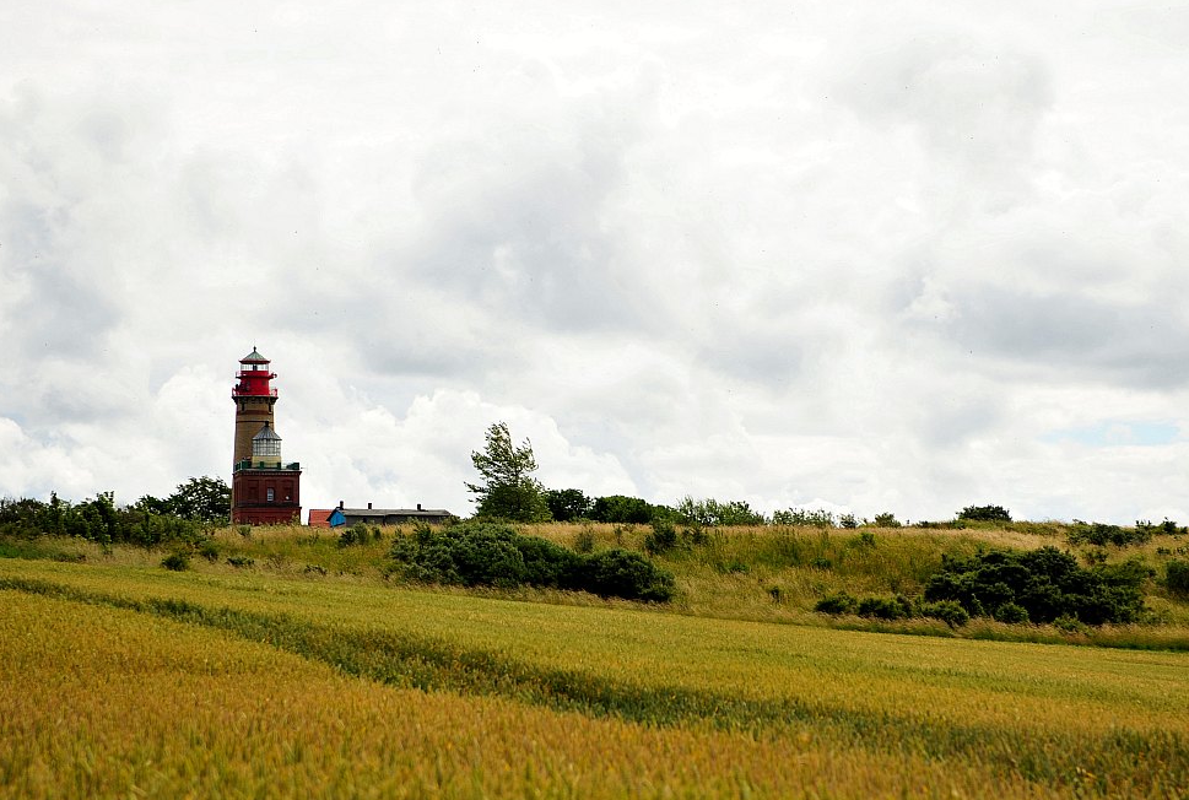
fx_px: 2451
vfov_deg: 18.5
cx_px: 601
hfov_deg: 27.3
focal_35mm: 74
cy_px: 408
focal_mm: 70
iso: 200
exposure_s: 1/2000
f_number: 4
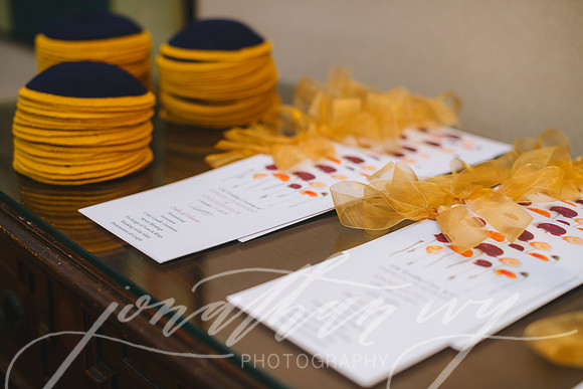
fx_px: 810
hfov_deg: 39.6
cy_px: 194
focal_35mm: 50
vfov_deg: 27.0
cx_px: 292
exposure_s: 1/80
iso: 200
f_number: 2.8
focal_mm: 50
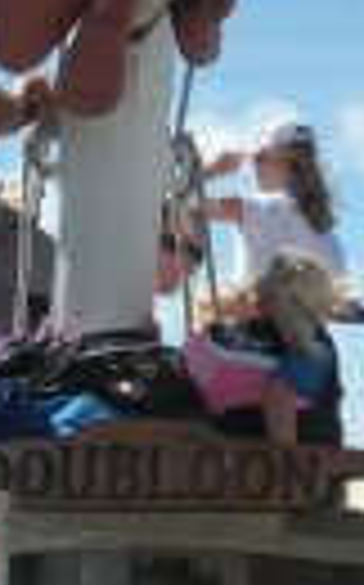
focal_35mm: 134
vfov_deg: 15.5
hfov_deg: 9.1
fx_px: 2132
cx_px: 746
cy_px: 140
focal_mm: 6.3
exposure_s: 1/1134
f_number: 3.5
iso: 88
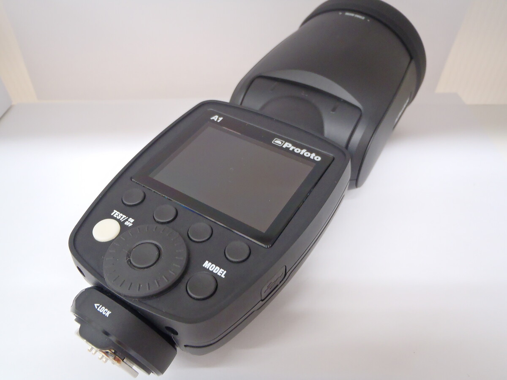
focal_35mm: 28
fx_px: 410
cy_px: 190
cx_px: 254
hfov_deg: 63.4
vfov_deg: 49.7
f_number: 3.9
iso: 200
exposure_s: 1/13
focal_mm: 5
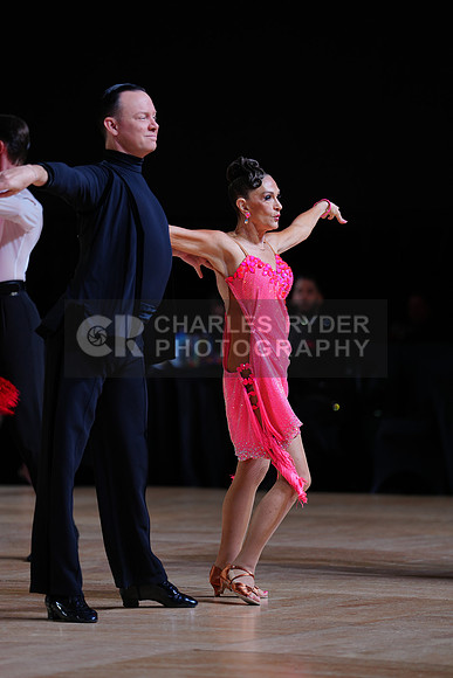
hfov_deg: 7.2
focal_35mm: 191
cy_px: 339
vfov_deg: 10.8
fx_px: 3603
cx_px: 226
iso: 320
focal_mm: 191
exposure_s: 1/400
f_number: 2.8
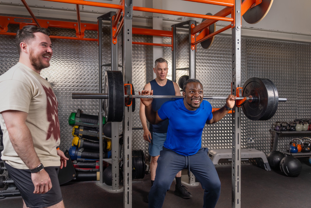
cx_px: 156
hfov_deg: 63.1
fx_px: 253
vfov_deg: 44.5
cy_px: 104
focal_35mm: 29
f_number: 2.8
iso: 100
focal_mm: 29.3
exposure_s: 1/100
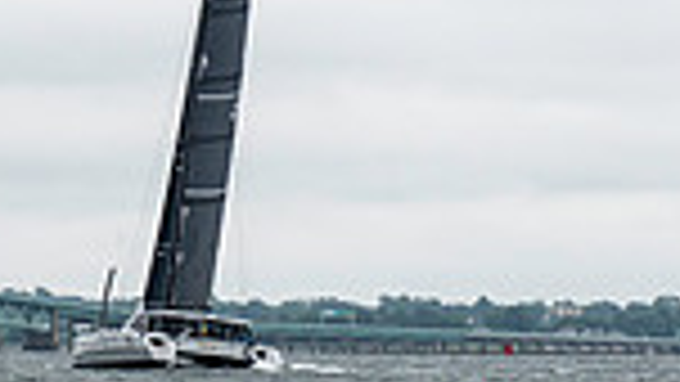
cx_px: -453
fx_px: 4617
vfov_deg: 4.7
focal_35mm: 256
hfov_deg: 8.2
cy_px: -260
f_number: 5.6
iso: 250
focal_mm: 56
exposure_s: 1/800
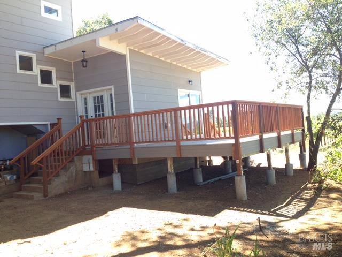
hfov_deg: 52.6
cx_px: 171
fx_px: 346
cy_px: 128
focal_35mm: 35
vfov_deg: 40.7
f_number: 2.4
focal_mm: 4.28
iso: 50
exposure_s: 1/153
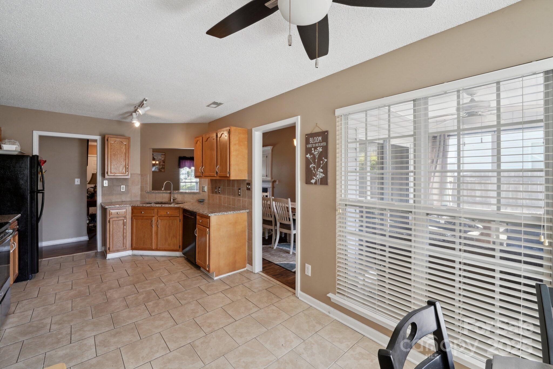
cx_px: 276
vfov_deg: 81.2
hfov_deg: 104.3
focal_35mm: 14
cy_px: 184
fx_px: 215
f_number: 11
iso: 400
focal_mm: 14
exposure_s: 1/10
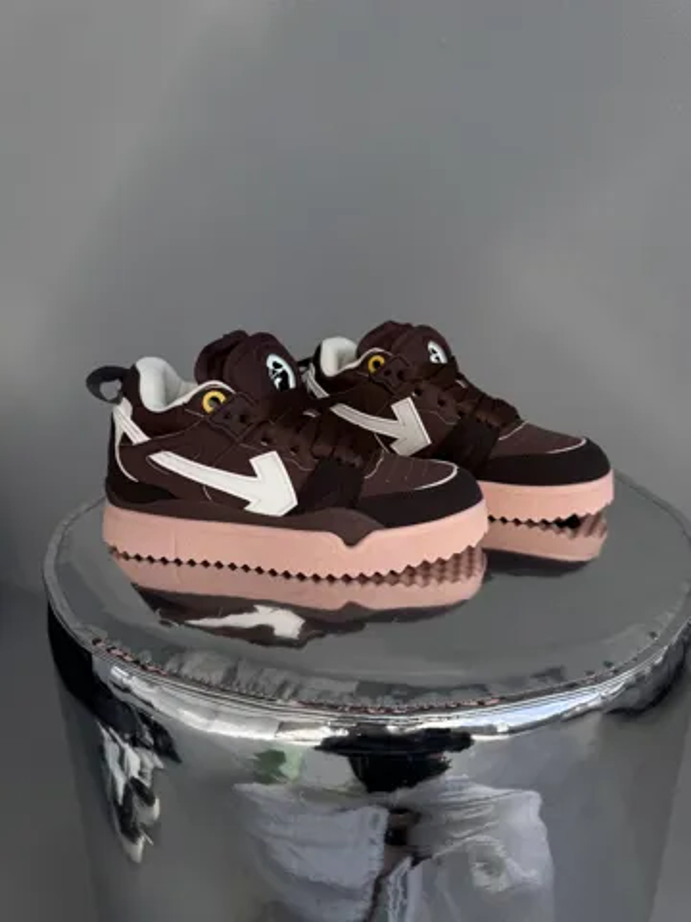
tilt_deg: -17.2
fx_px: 639
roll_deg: +1.6
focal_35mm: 24
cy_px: 461
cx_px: 346
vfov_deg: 71.6
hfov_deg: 56.8
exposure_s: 1/470
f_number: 1.78
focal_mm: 6.76
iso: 80
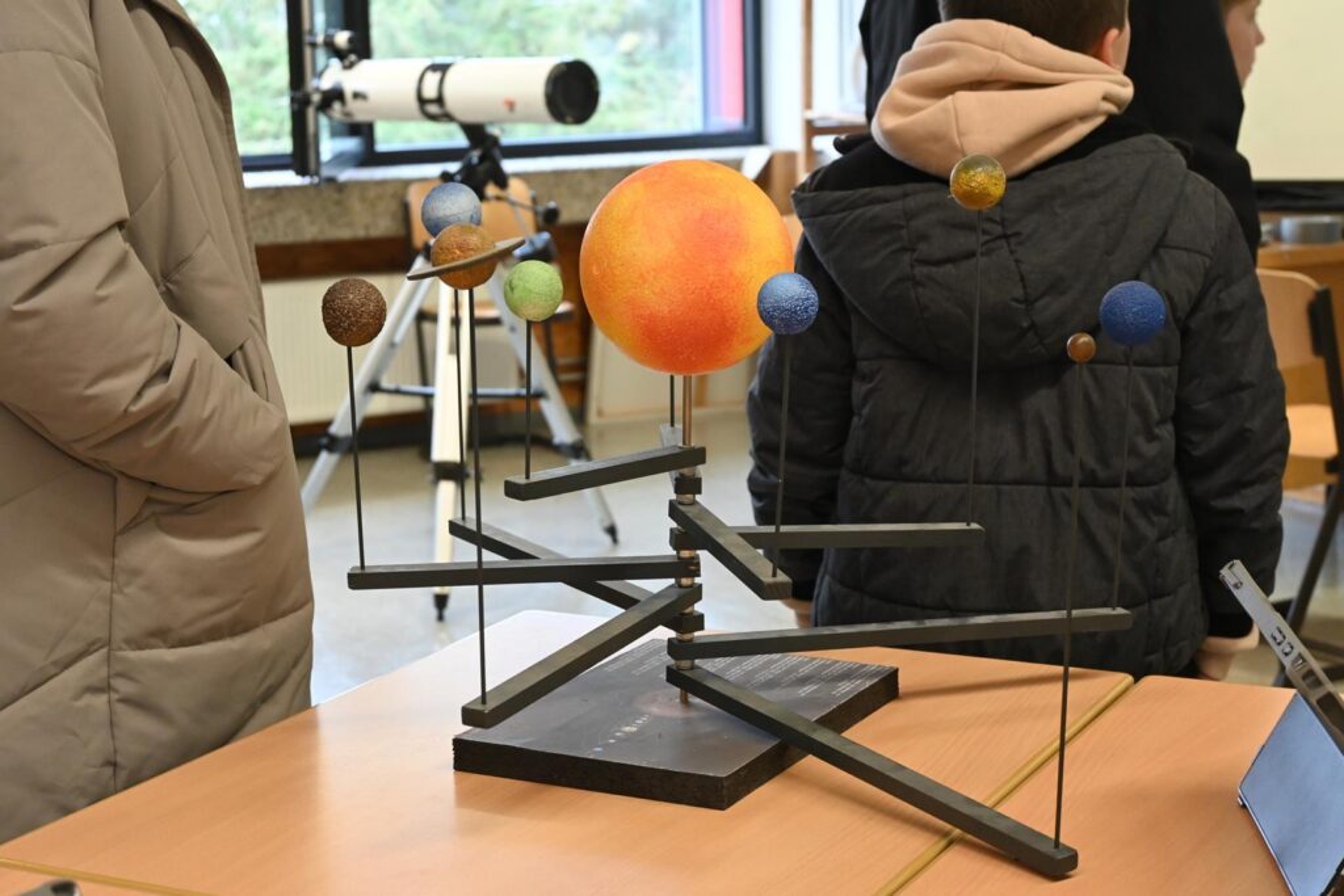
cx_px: 672
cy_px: 448
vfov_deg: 21.6
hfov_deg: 31.9
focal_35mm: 63
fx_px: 2352
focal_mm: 42
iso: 1600
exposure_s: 1/60
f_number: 5.6
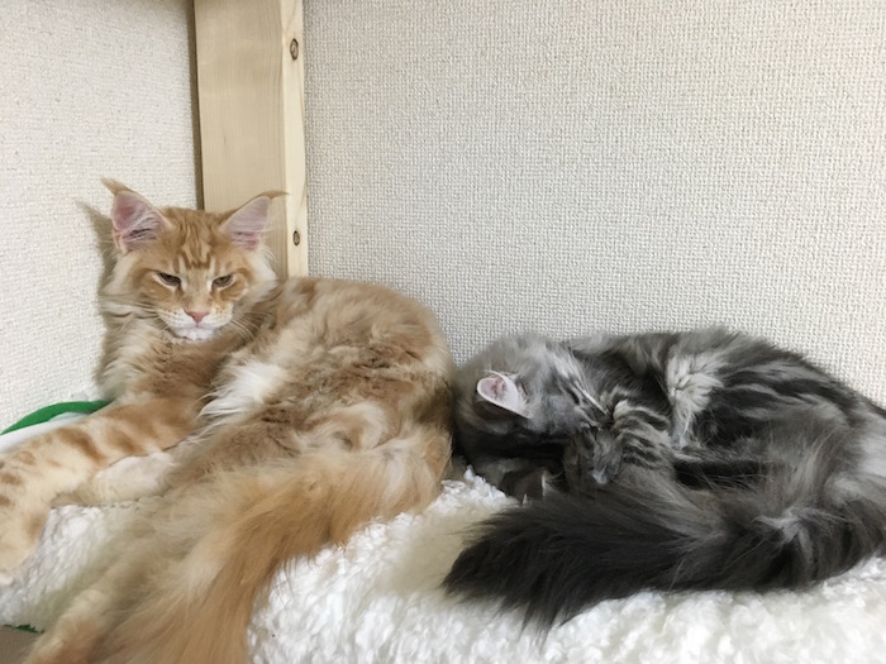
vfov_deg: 48.2
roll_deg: -2.1
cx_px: 443
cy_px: 332
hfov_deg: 61.7
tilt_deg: -12.3
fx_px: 742
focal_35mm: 29
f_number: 2.2
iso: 200
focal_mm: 4.15
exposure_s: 1/20
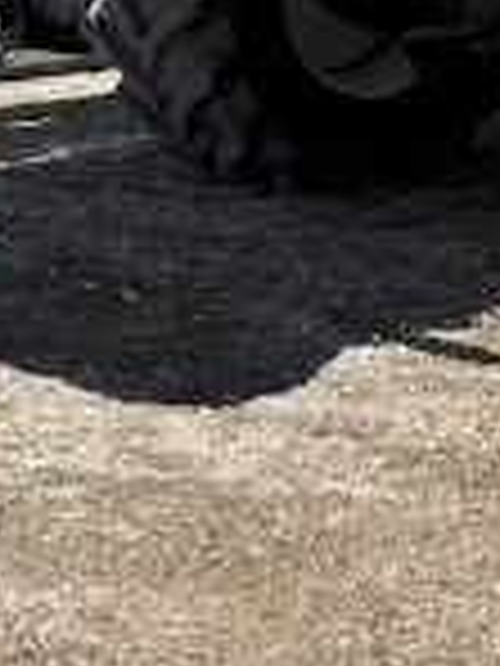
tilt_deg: +3.9
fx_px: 2716
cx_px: 734
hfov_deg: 10.2
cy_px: -454
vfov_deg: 12.9
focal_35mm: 141
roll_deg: -1.6
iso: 50
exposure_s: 1/4082
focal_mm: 5.96
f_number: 1.6
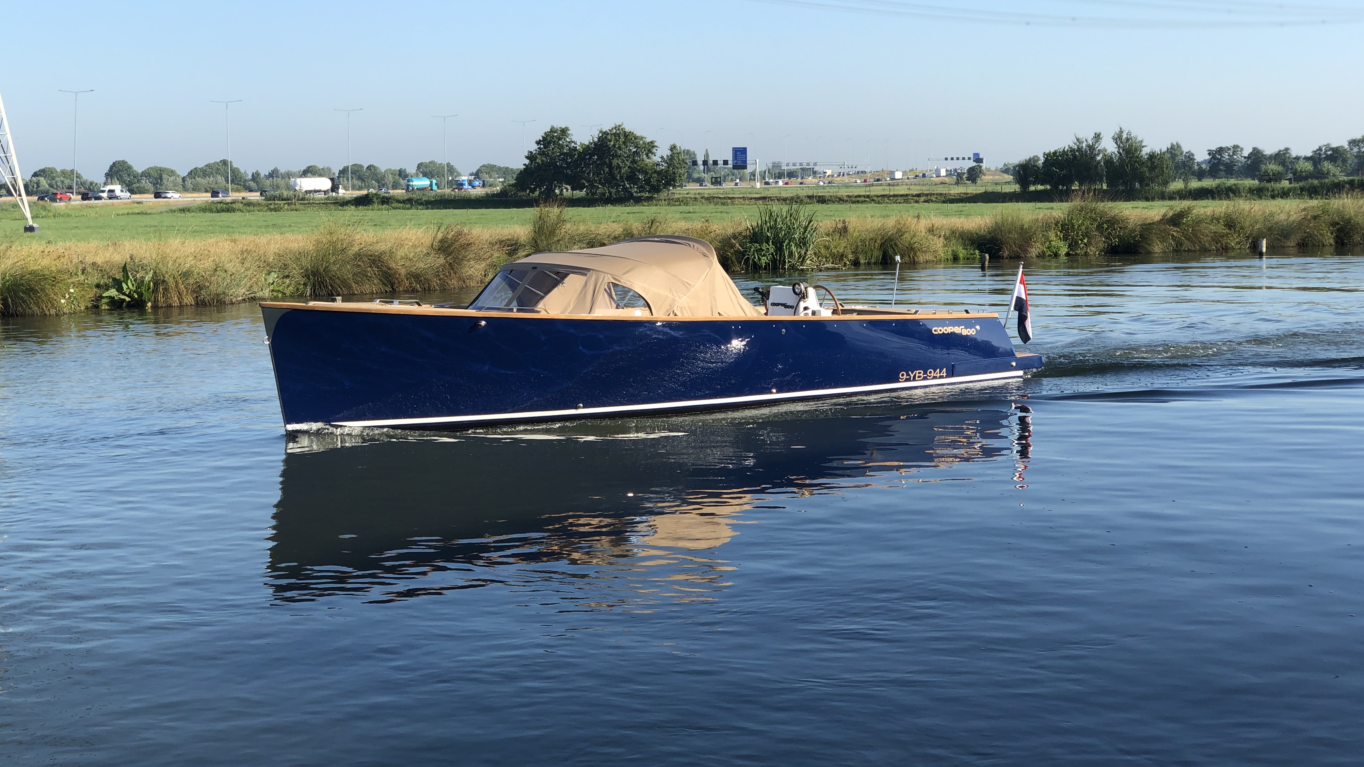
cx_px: 679
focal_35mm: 57
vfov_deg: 21.0
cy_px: 293
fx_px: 2062
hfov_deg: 36.6
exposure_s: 1/517
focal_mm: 6
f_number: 2.4
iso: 16
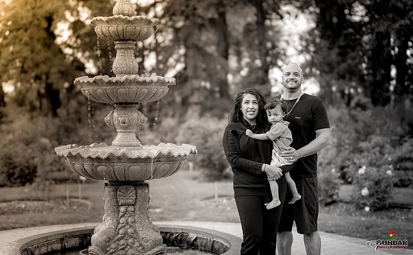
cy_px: 143
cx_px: 194
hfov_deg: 35.0
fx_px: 654
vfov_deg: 22.1
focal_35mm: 58
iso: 160
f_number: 1.4
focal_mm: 50
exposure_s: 1/400
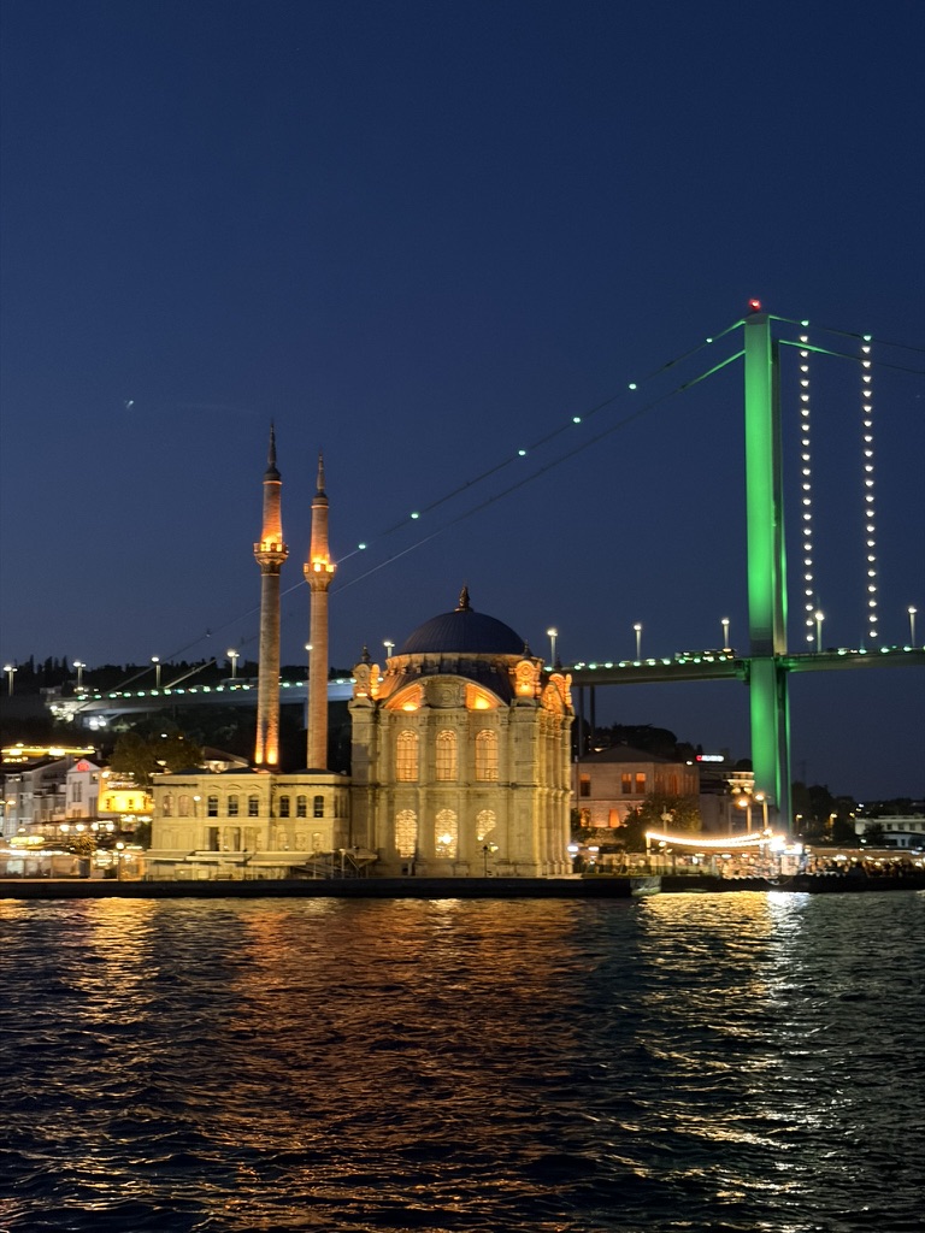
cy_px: 616
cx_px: 462
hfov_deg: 28.0
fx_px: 1853
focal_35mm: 52
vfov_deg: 36.8
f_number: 1.6
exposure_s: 1/20
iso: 500
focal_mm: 5.96
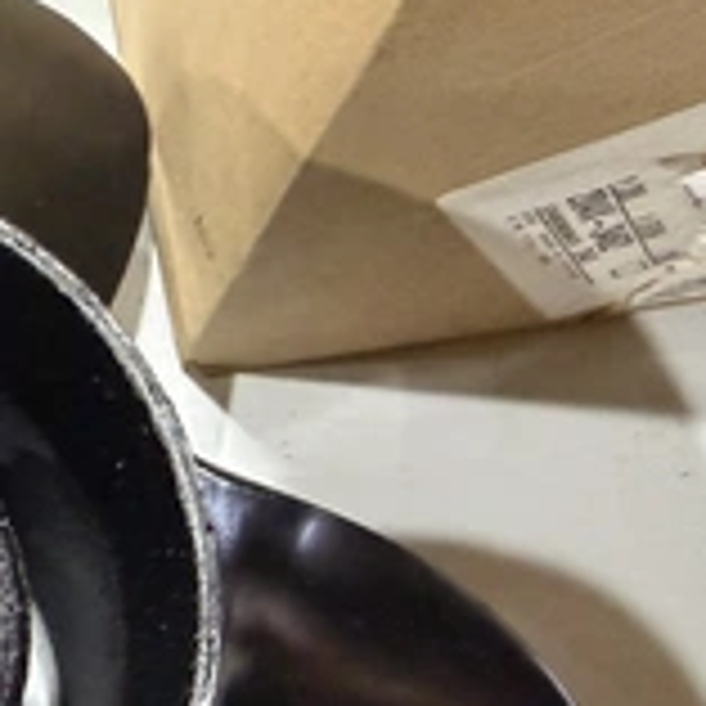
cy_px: 558
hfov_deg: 28.7
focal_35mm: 54
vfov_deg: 30.9
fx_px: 1246
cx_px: -72
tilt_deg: -81.2
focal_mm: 2.22
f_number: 2.2
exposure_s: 1/60
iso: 800
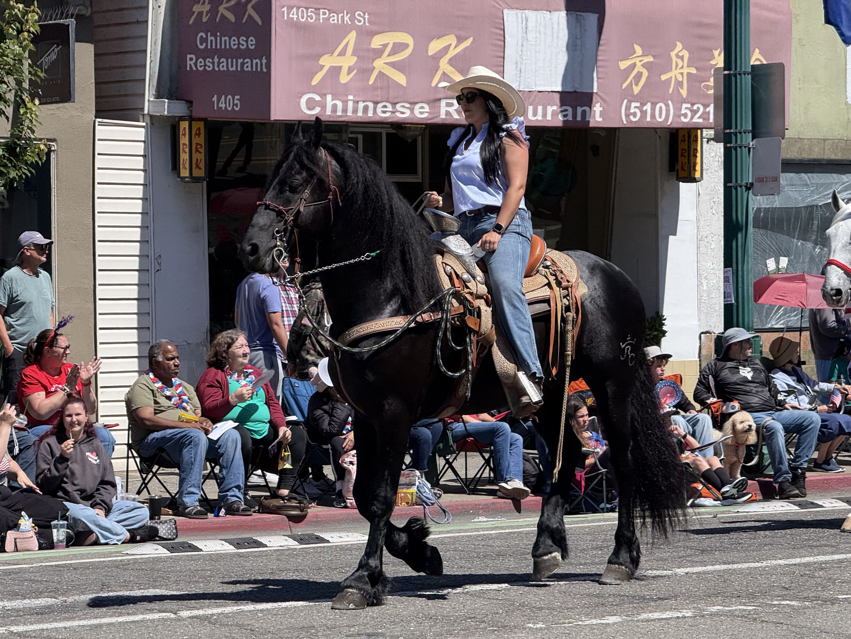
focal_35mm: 120
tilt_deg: -0.8
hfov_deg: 16.4
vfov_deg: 12.3
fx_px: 2950
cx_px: 426
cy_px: 320
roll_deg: -0.4
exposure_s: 1/1577
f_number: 2.8
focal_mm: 15.66
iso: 50
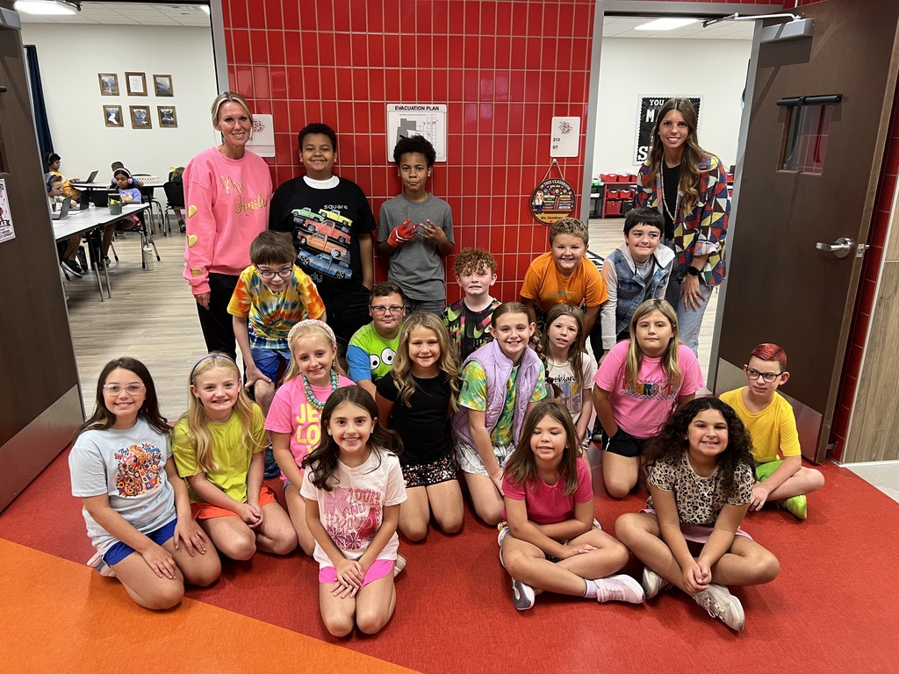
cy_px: 337
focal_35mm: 26
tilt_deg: -17.8
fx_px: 675
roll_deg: -0.8
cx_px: 450
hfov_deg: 67.3
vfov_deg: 53.1
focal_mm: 5.7
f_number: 1.5
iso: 125
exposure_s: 1/60
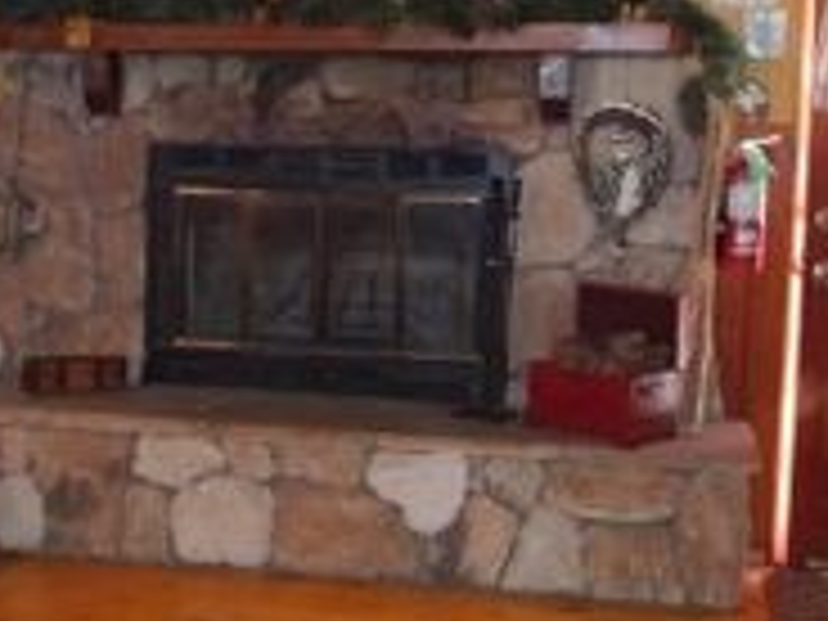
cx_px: 198
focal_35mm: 66
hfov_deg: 28.9
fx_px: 1579
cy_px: 252
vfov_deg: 22.2
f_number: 3.3
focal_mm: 5.9
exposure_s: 1/30
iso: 400
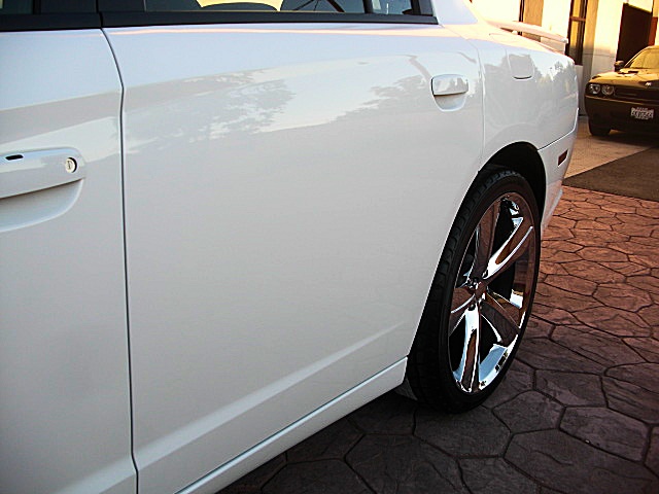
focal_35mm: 36
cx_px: 330
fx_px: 685
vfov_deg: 39.7
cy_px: 247
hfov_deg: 51.4
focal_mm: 6.3
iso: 50
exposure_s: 1/160
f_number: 2.8
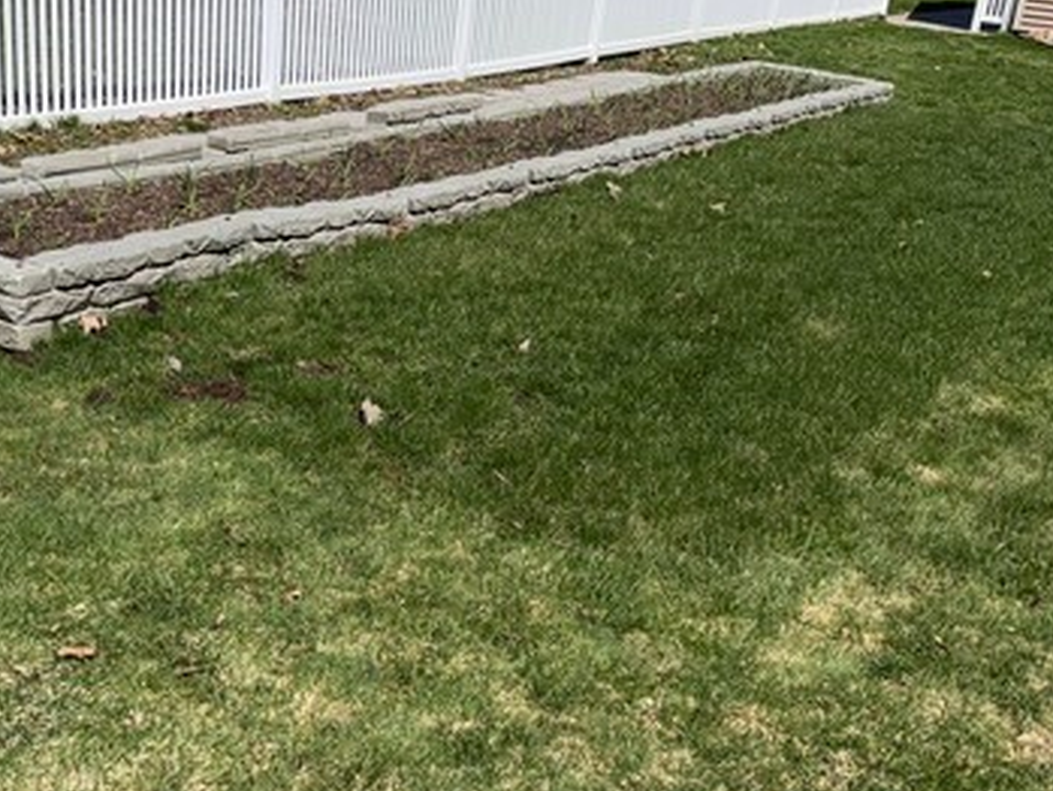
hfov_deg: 42.1
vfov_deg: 32.7
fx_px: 1339
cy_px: 498
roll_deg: -4.5
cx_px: 320
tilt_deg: -25.5
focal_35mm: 44
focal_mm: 6.76
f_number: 1.78
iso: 80
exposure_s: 1/6711
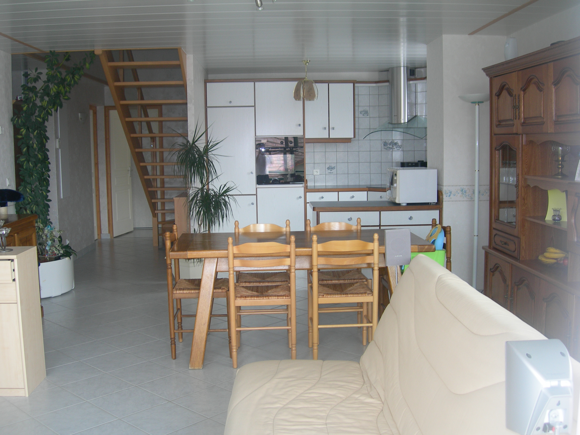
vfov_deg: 37.7
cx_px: 290
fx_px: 637
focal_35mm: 38
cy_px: 218
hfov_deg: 49.0
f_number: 2.8
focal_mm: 7.8
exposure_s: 1/30
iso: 50
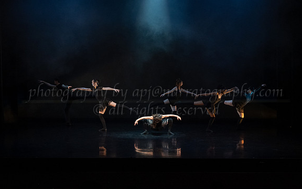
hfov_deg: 33.0
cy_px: 105
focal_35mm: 62
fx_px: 510
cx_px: 148
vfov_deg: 20.9
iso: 4000
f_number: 3.2
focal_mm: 56
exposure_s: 1/400
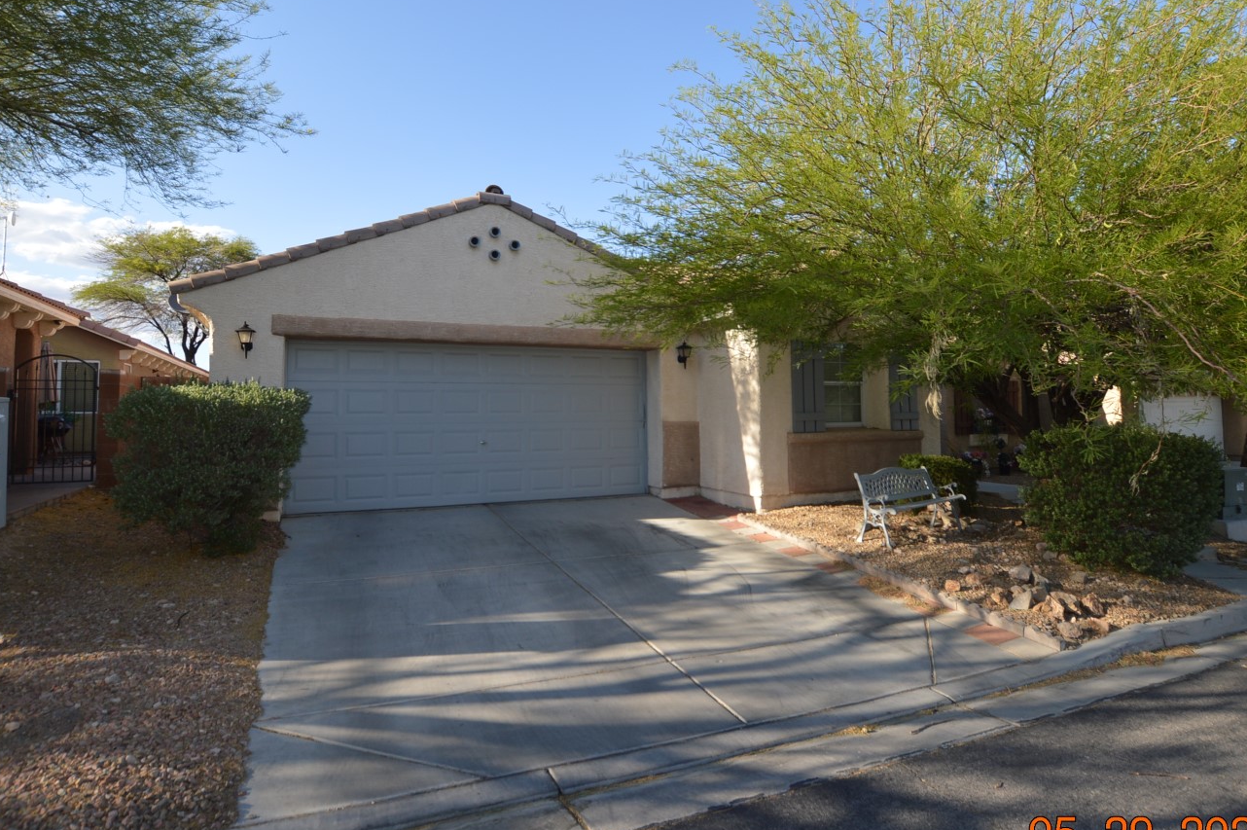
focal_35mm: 19
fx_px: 658
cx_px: 637
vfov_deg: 64.4
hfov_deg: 86.9
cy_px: 386
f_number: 5.6
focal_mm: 10
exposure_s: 1/200
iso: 100
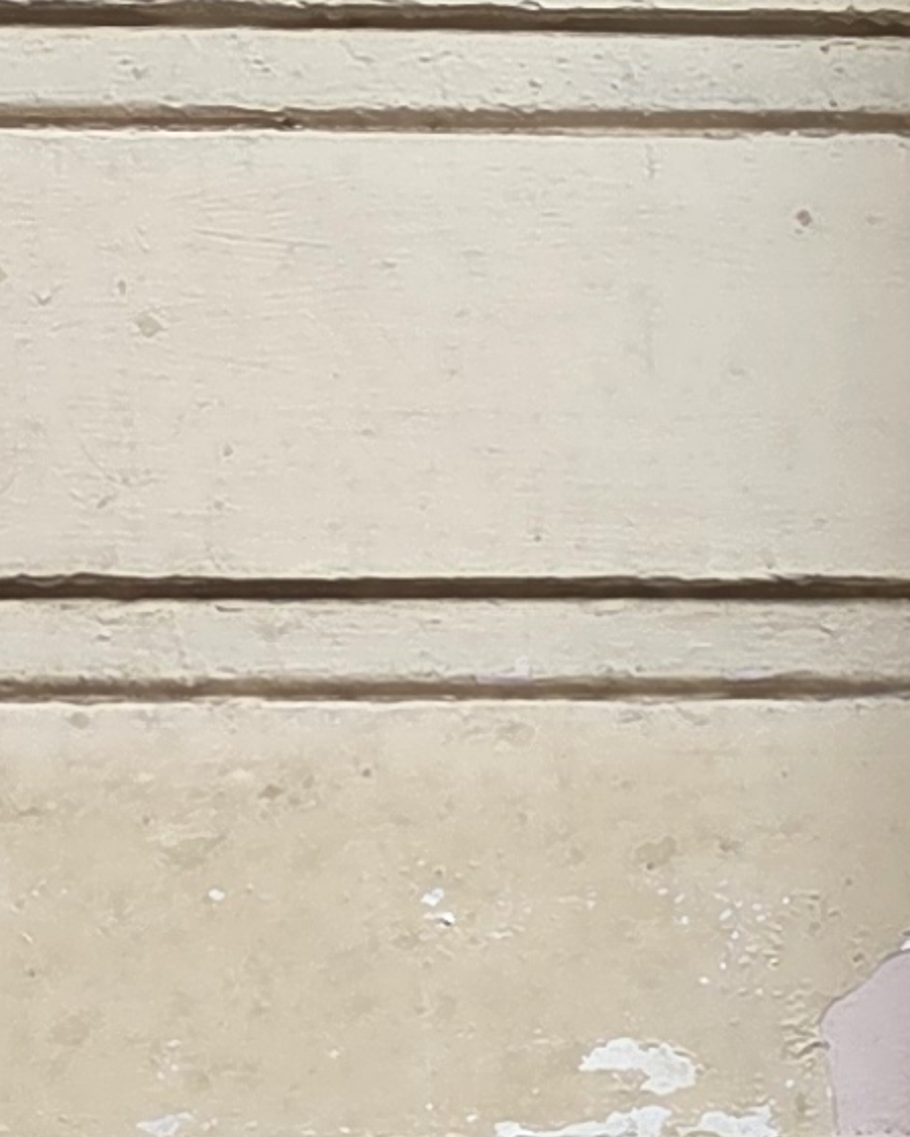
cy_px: 1028
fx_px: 5385
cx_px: 3265
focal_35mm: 160
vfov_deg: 12.0
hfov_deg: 7.6
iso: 80
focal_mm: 5.4
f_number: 1.8
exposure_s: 1/1076
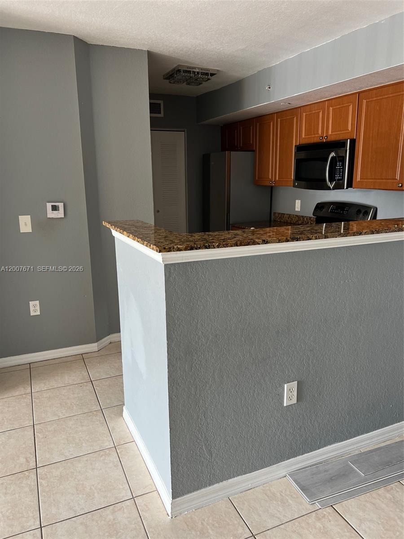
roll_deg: +1.0
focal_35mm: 26
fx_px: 405
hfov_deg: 53.1
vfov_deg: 67.3
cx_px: 202
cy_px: 270
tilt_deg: -13.6
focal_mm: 5.7
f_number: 1.5
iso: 100
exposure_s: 1/121
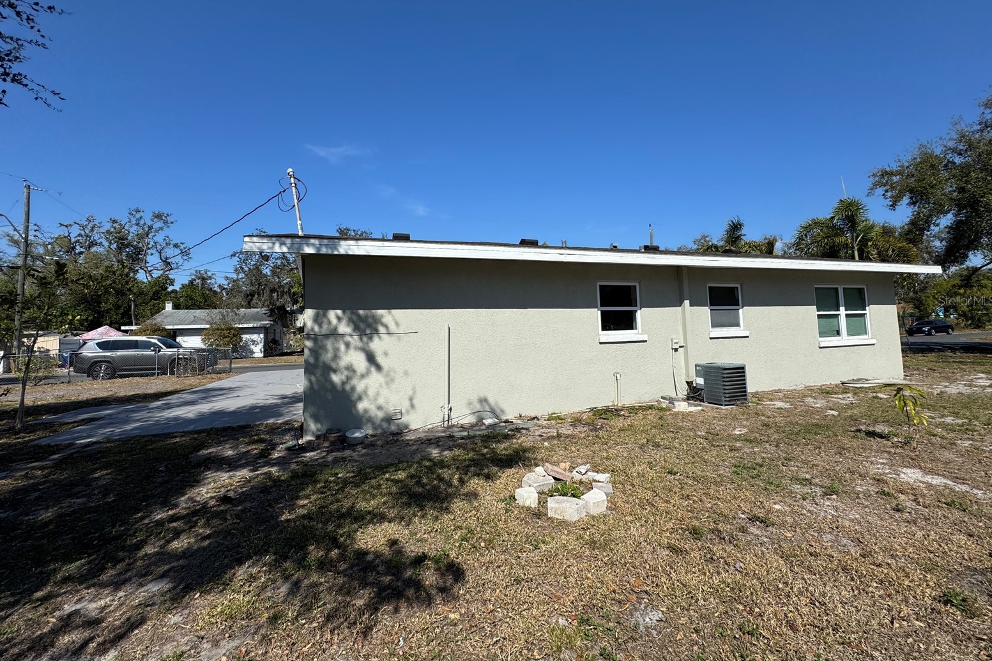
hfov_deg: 100.4
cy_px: 300
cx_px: 487
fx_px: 413
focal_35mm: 15
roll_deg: +2.2
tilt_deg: +4.7
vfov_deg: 77.1
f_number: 2.2
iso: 50
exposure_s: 1/3546
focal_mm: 2.22
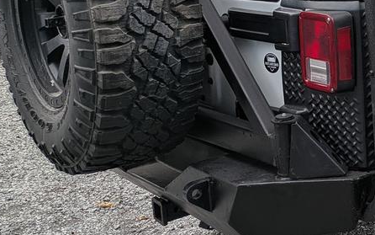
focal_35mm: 76
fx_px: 777
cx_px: 471
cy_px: 39
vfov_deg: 17.0
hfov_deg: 24.2
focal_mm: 5.43
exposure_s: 1/453
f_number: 1.89
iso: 45
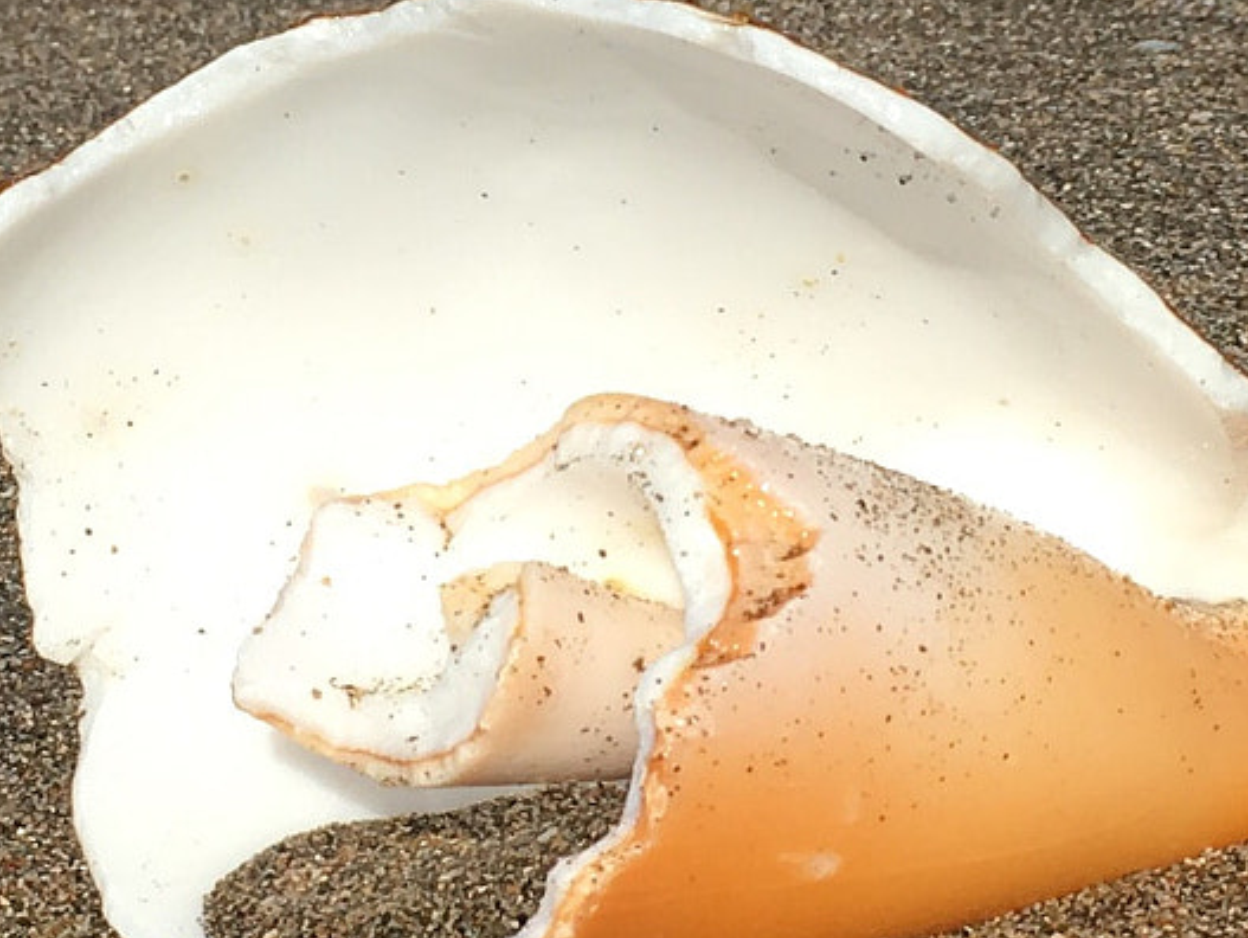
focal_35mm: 88
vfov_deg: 16.2
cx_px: -57
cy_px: -154
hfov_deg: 21.3
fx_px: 3175
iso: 25
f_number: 2.2
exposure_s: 1/2198
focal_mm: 4.15
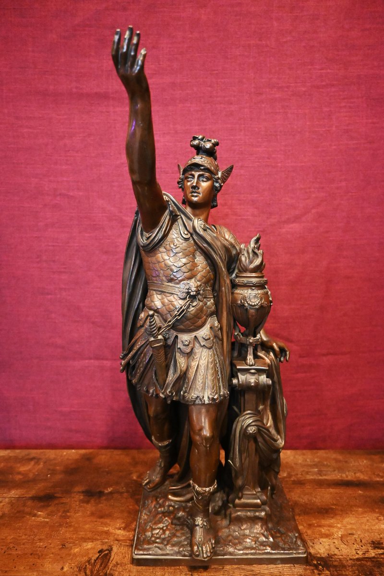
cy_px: 288
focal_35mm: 24
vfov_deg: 73.7
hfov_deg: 53.1
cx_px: 192
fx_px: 384
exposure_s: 1/60
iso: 8000
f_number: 3.5
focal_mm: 16
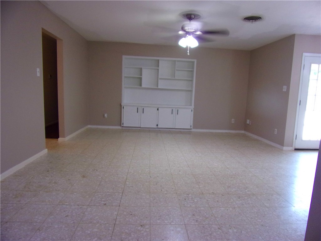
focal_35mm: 24
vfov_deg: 56.8
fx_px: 223
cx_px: 160
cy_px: 120
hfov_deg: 71.6
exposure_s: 1/34
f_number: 3.3
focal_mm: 4.3
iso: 165
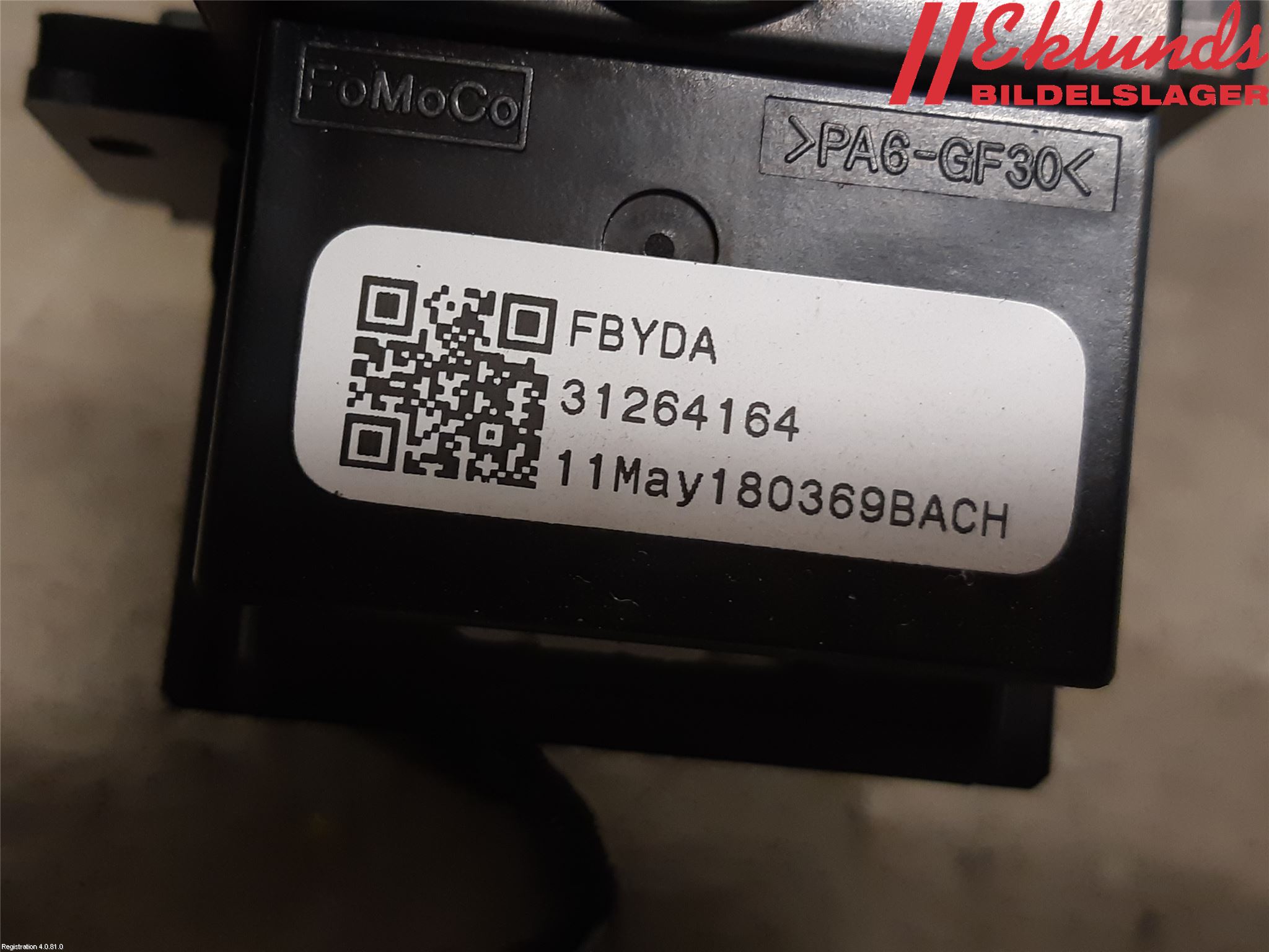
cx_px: 634
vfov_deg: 53.1
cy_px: 476
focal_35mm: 26
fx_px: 953
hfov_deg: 67.3
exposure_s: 1/50
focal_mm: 3.93
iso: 160
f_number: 1.7
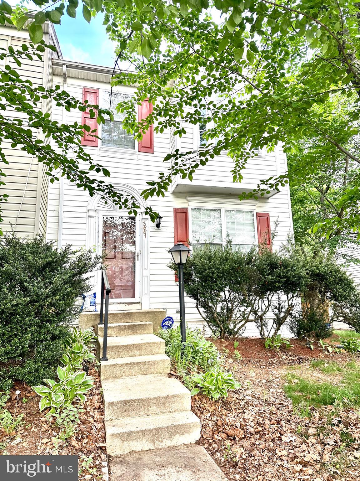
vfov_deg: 71.6
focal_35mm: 24
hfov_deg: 56.8
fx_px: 333
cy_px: 240
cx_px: 180
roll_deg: +2.0
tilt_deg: +11.3
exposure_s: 1/409
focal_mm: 6.86
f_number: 1.78
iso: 80
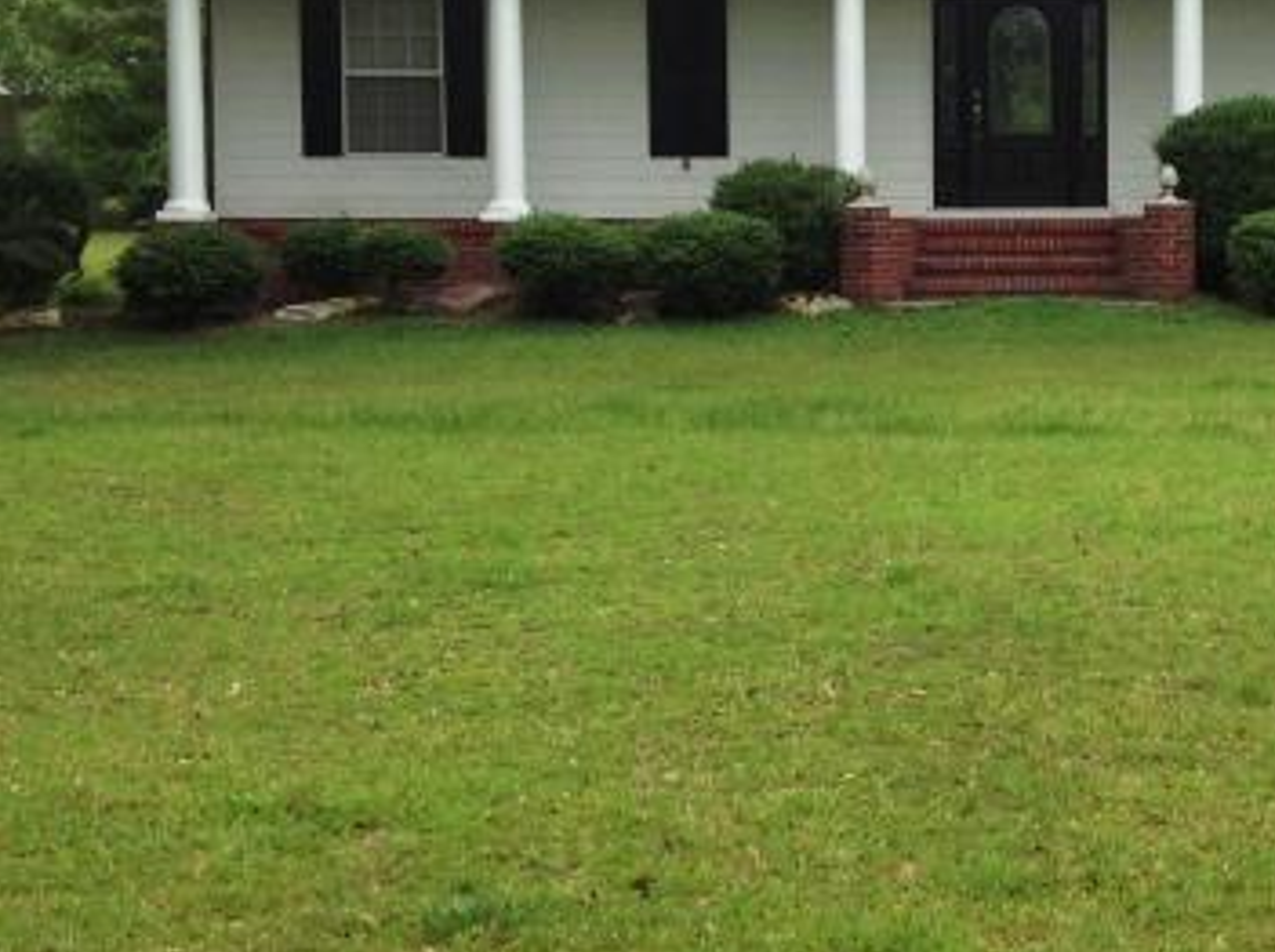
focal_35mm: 80
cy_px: 312
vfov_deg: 18.3
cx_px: 1106
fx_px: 2942
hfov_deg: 23.9
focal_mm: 4.28
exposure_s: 1/719
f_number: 2.4
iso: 50
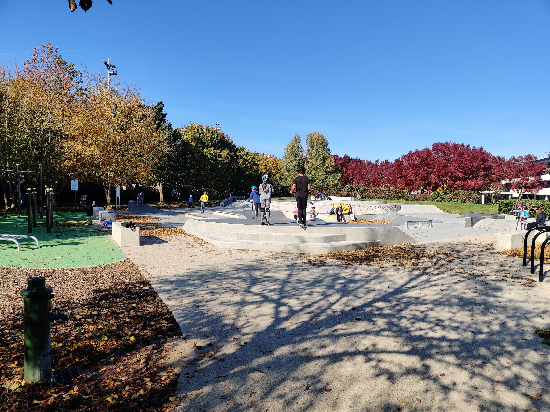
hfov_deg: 65.3
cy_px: 206
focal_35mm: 27
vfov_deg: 51.4
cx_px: 275
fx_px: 429
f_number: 1.65
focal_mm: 4.75
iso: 125
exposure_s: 1/1950
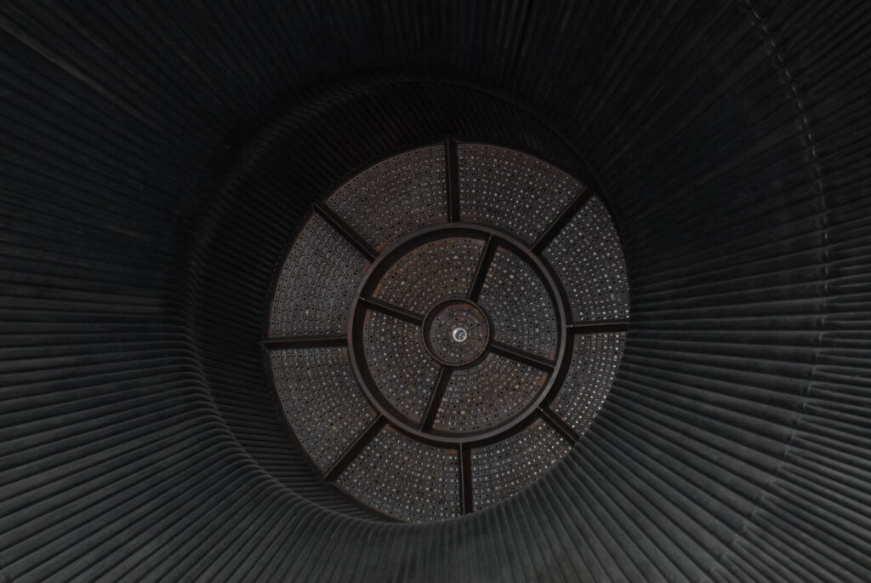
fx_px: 1816
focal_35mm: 75
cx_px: 436
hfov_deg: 27.0
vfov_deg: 18.2
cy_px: 292
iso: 400
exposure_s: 1/15
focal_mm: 50
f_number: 7.1
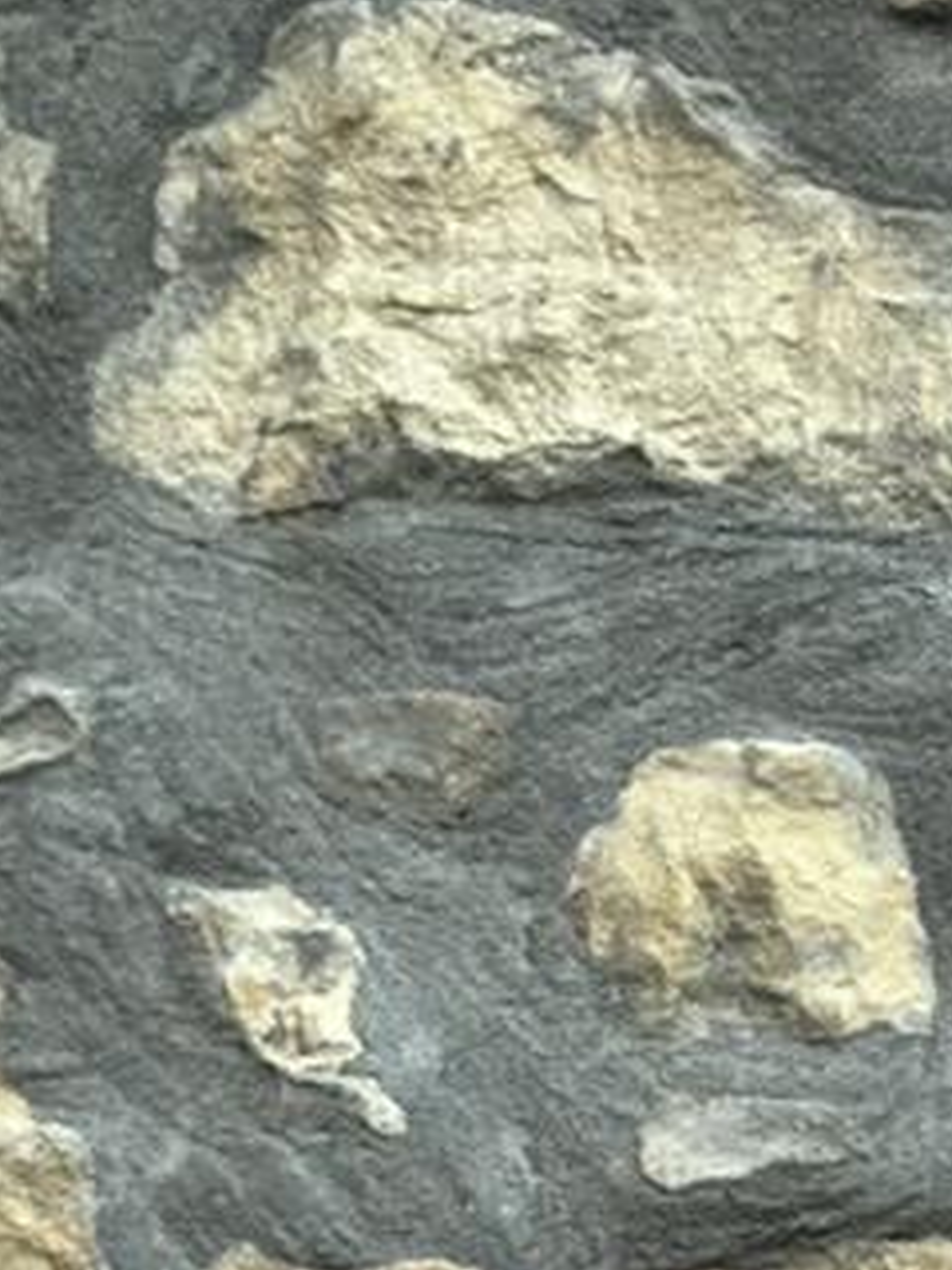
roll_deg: -1.5
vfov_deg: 9.2
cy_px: 2617
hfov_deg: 7.3
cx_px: 1571
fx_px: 7334
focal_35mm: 200
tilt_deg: -2.9
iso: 100
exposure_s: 1/150
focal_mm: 6.86
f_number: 1.78
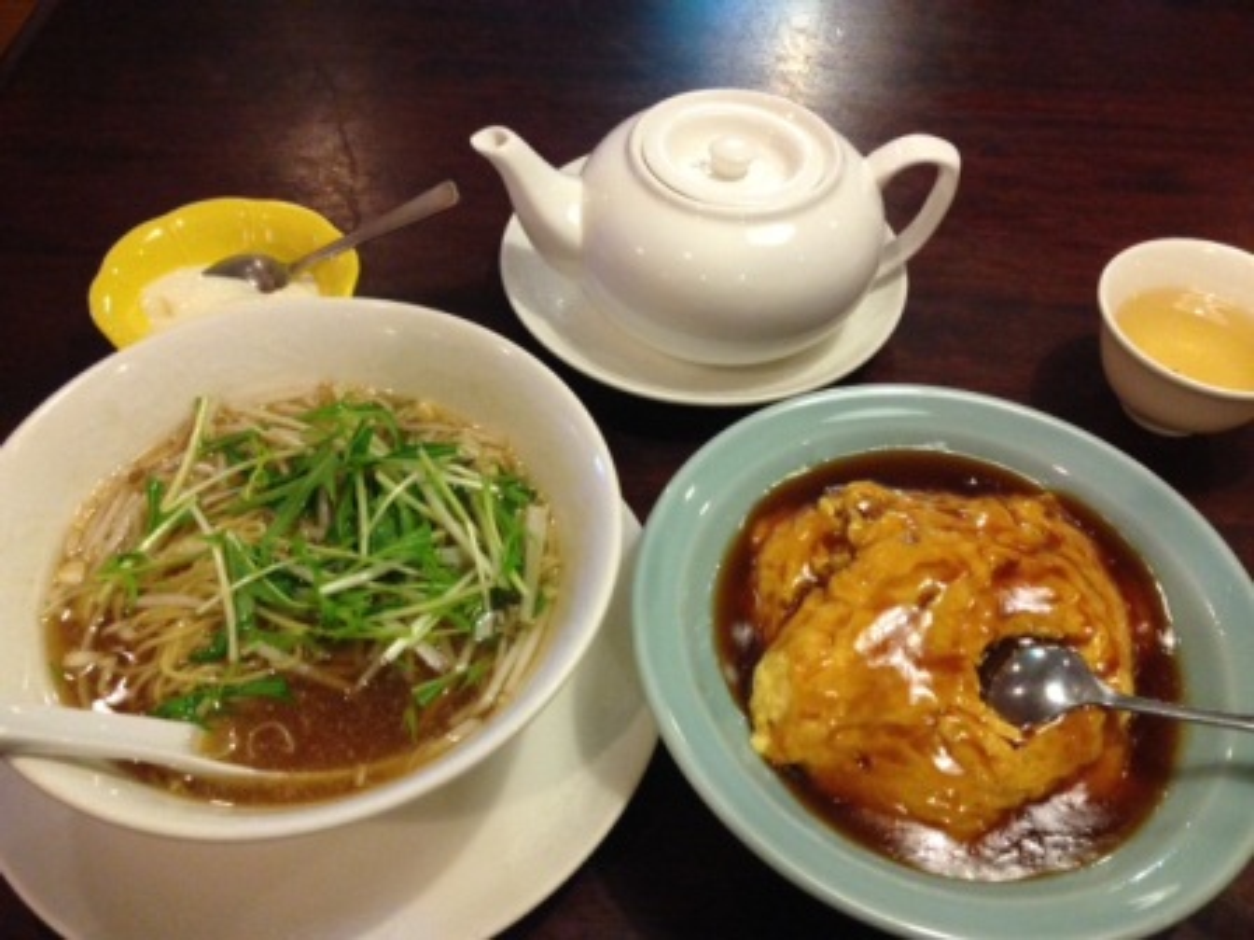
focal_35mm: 33
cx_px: 627
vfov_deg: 42.9
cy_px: 470
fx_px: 1195
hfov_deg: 55.4
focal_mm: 4.12
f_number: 2.4
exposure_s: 1/20
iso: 250
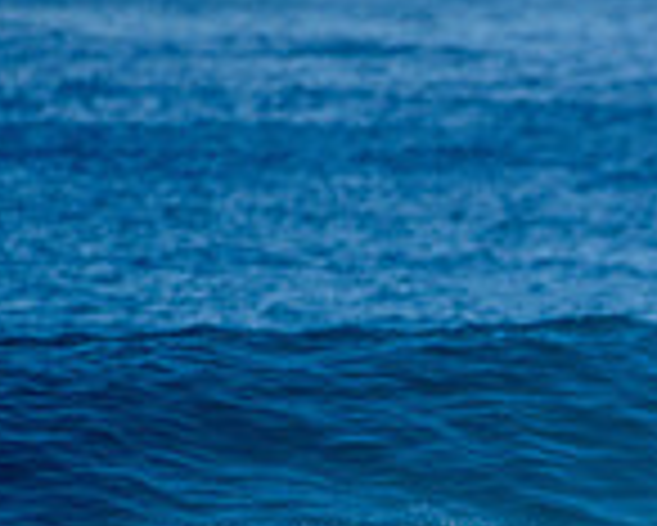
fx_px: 36366
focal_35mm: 1869
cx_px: 801
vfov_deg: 0.8
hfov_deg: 1.0
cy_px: 704
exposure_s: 1/2000
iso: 400
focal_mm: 500
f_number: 5.6
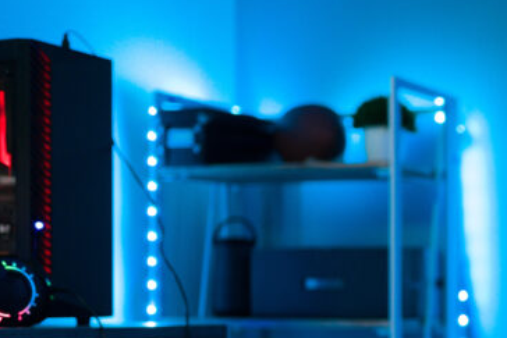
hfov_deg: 21.4
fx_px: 1240
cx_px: 612
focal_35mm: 88
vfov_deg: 15.3
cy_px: 339
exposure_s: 1/100
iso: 800
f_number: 1.4
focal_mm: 35
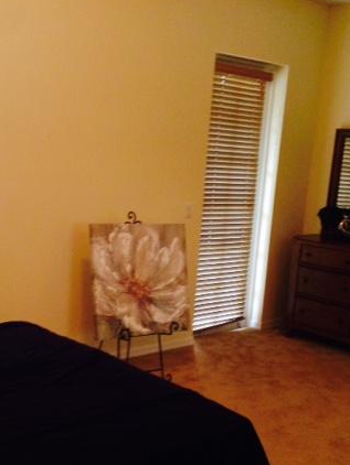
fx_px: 673
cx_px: 140
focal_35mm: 50
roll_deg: -3.0
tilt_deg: -9.3
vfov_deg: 38.0
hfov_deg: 29.1
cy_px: 274
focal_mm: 4.12
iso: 200
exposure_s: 1/20
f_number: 2.4
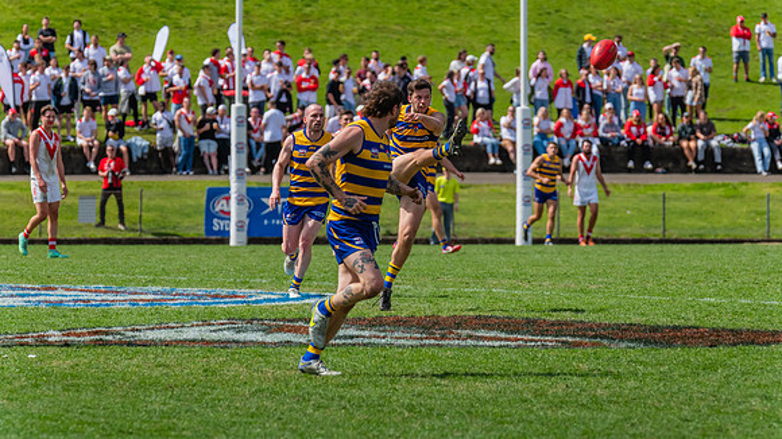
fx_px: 6732
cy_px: 220
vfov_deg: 3.7
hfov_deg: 6.6
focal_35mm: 325
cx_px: 391
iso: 800
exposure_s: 1/1600
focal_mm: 310
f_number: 8
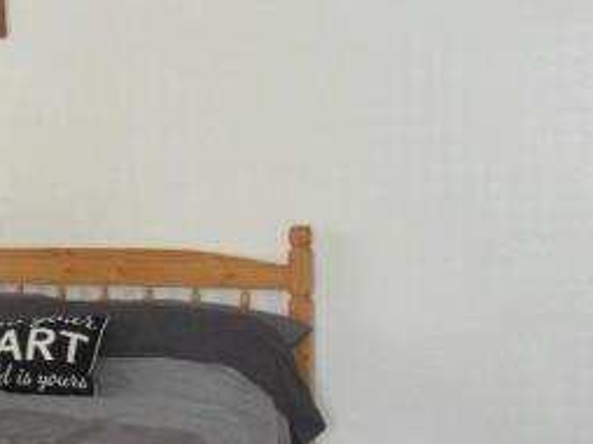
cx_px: -34
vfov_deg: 23.5
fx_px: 1061
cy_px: 282
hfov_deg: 28.7
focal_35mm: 62
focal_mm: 4.9
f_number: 3.5
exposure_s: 1/45
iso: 240
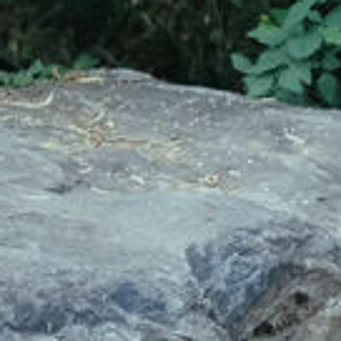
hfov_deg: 3.4
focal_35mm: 493
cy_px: -268
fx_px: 5495
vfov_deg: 3.5
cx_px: 1271
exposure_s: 1/500
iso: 1250
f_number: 6.4
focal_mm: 80
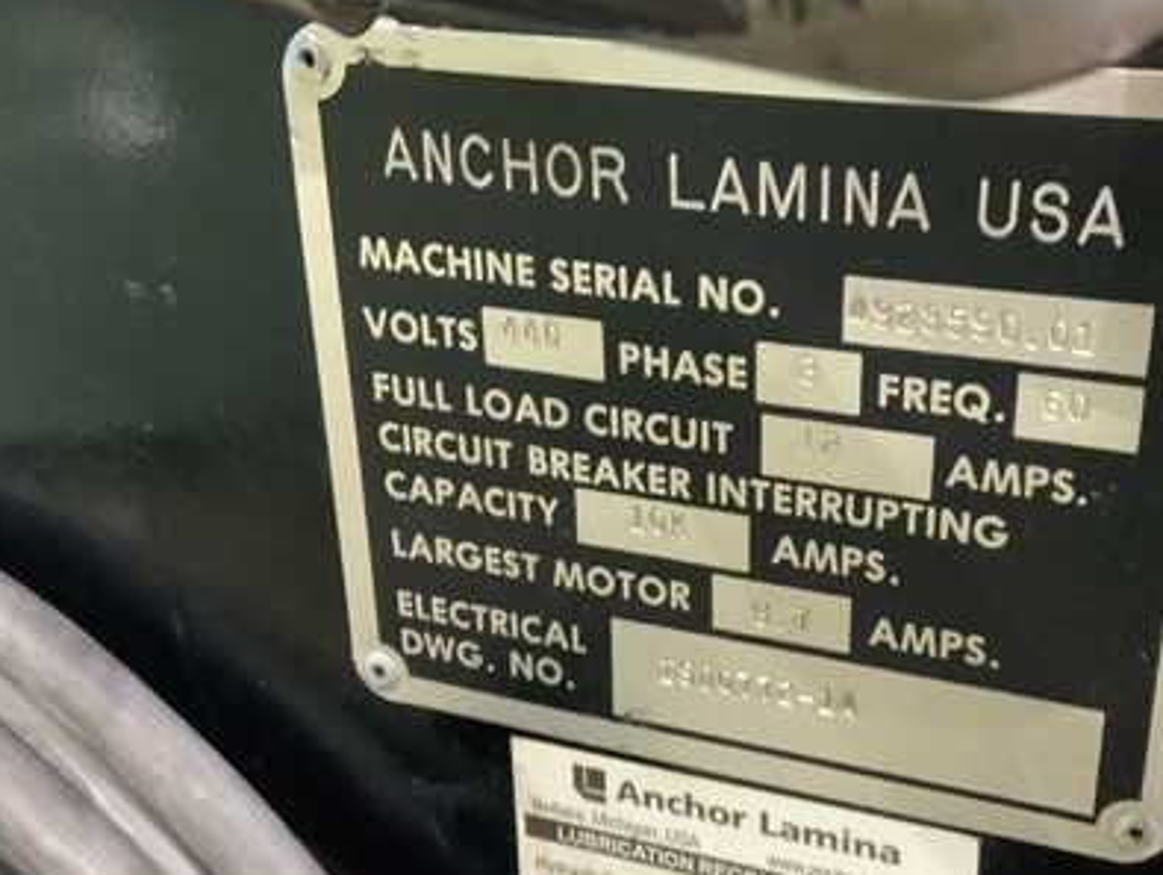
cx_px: 777
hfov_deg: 42.3
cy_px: 542
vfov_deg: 32.8
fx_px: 1480
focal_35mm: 44
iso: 250
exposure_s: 1/30
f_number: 1.8
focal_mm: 3
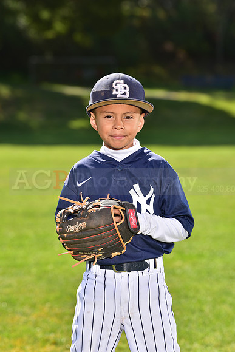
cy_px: 176
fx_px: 1468
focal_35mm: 150
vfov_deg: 13.7
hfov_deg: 9.2
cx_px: 118
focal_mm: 150
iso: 100
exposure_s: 1/250
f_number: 5.6
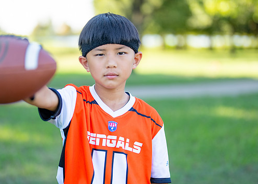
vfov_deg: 19.5
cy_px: 95
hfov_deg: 27.1
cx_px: 108
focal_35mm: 73
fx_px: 534
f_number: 1.2
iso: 100
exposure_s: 1/1250
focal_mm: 50
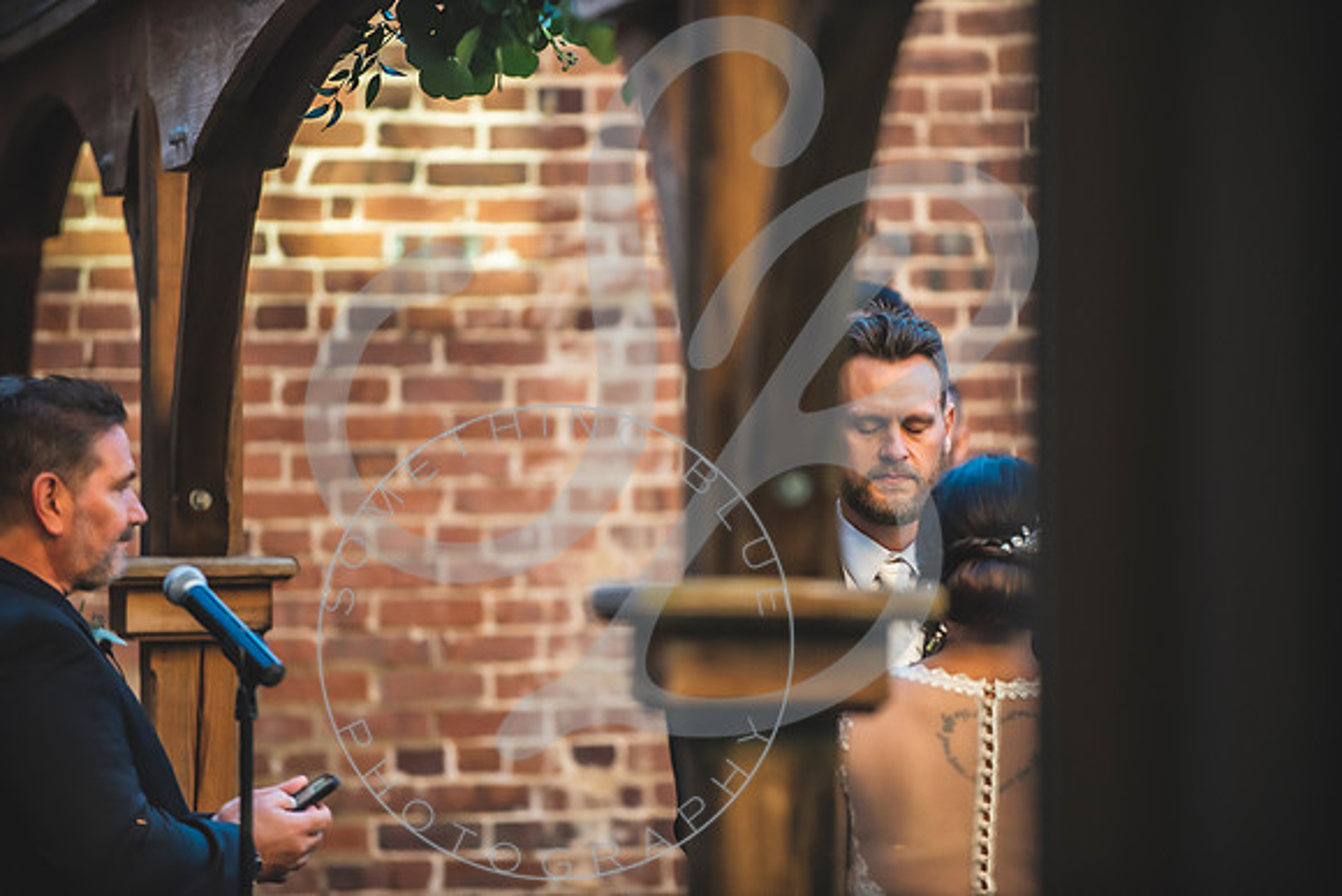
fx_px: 7539
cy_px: 448
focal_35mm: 202
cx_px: 675
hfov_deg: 10.2
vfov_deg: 6.8
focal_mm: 200
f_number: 2.8
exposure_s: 1/640
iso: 640
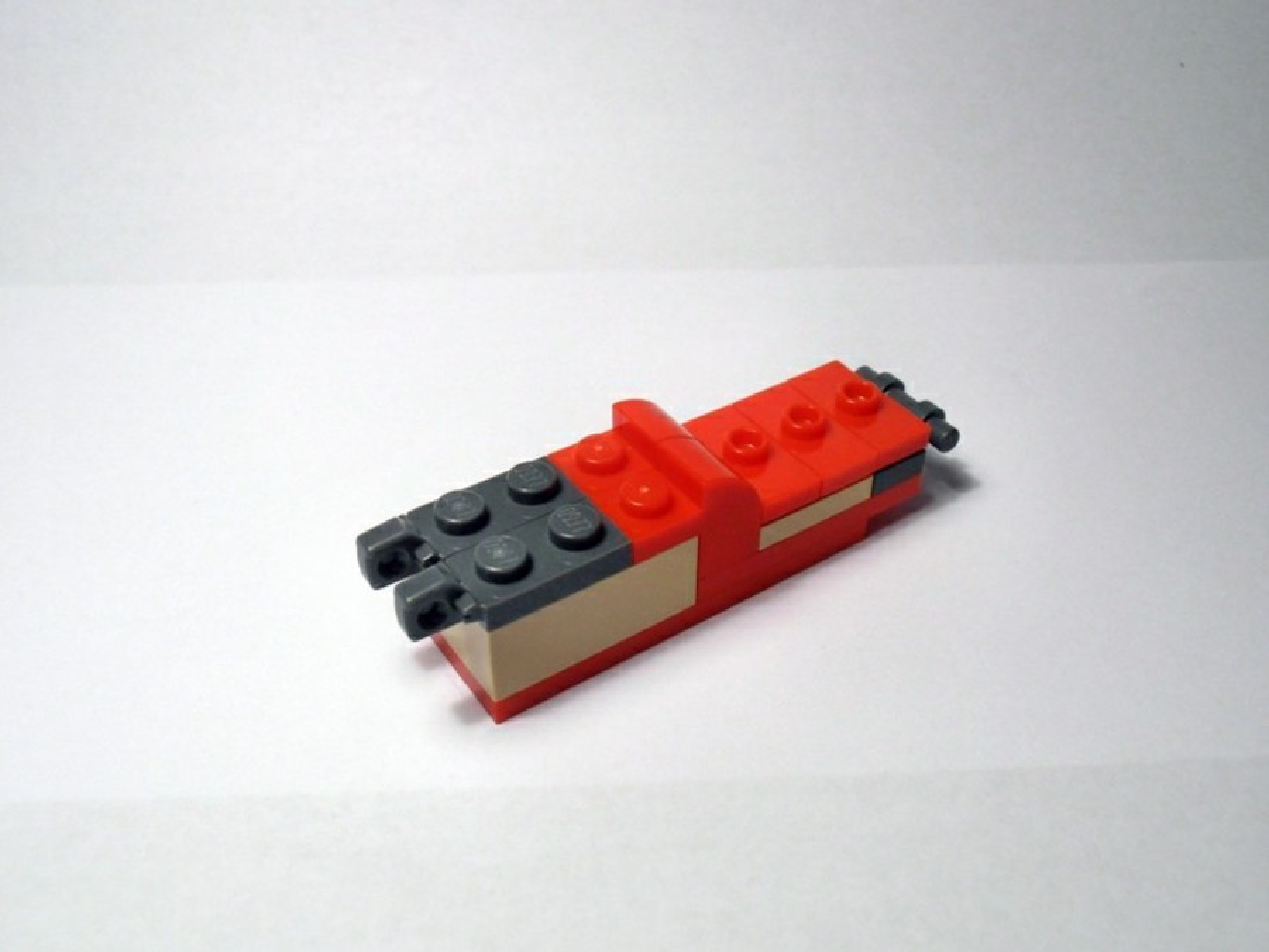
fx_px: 1356
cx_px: 634
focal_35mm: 37
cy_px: 476
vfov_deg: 38.7
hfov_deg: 50.1
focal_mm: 6.61
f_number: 3.9
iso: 80
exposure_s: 1/80
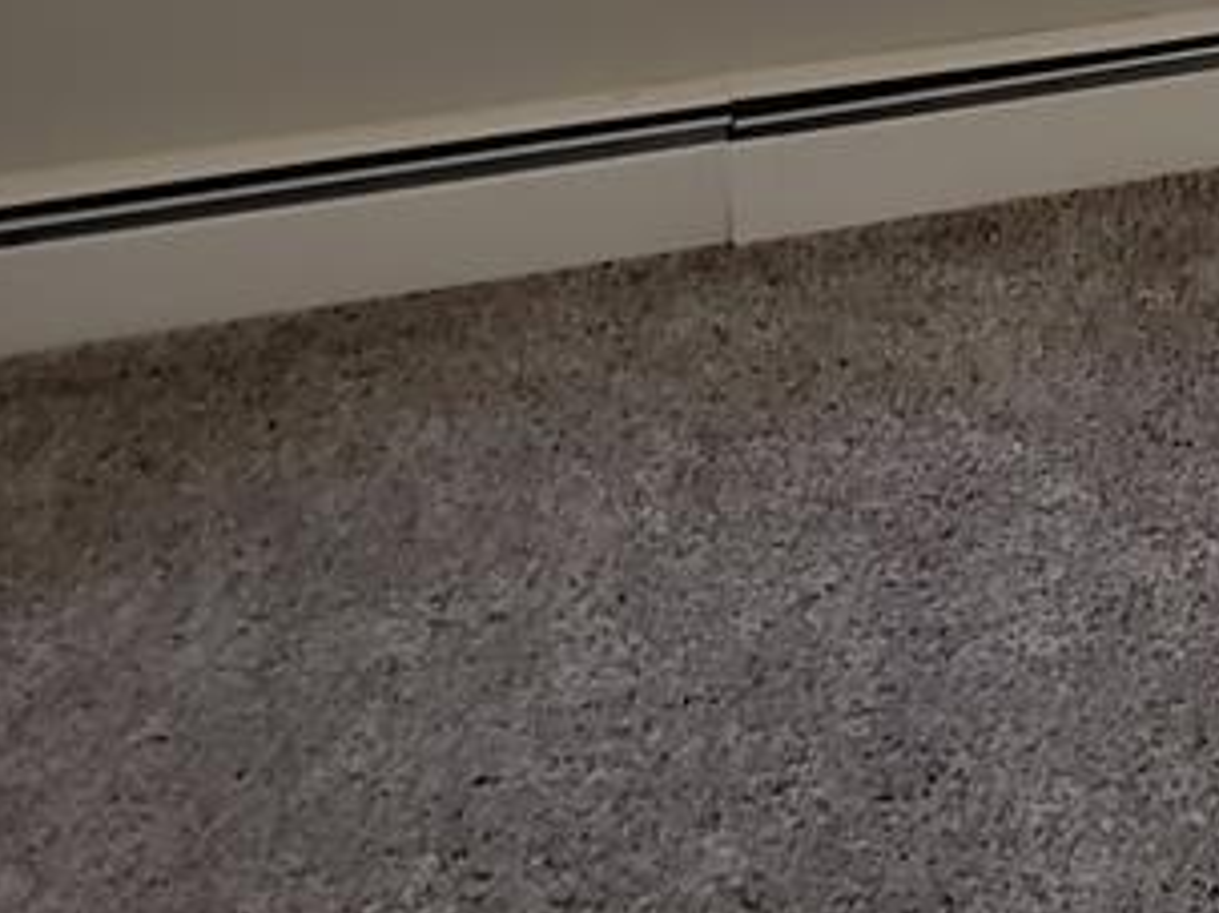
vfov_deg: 15.3
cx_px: 1718
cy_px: -519
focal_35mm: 88
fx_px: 3098
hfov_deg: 19.9
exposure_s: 1/60
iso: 200
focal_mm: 4.3
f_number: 2.4
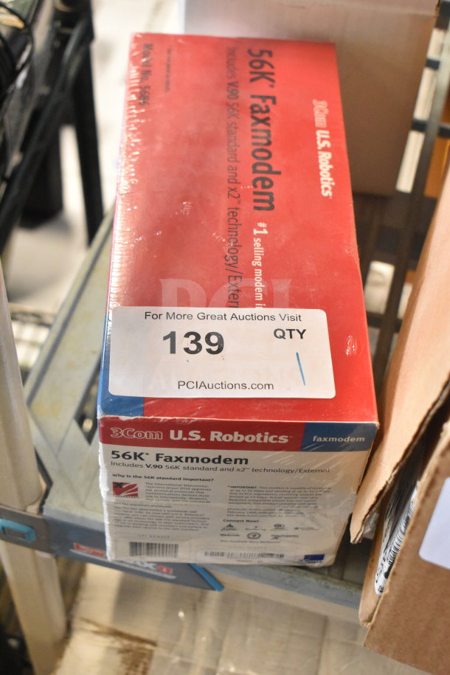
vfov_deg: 37.9
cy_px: 338
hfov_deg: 25.8
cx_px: 225
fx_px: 984
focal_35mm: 52
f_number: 4.5
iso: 5000
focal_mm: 35
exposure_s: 1/60
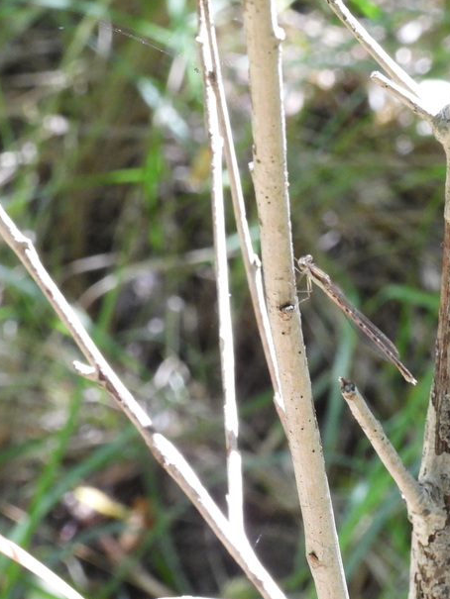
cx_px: 322
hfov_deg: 5.3
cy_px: 313
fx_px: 4886
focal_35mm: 282
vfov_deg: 7.0
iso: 800
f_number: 5.6
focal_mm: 35.7
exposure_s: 1/100
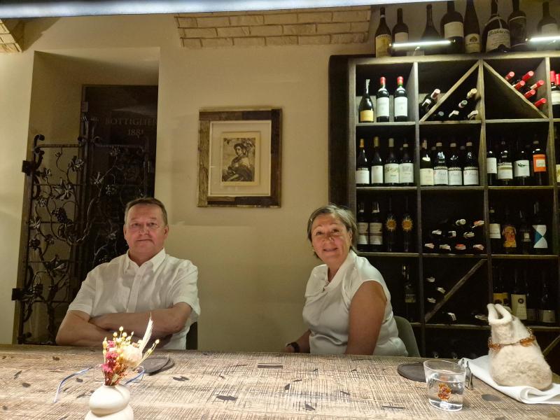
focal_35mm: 23
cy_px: 210
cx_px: 280
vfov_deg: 58.9
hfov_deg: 73.9
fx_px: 372
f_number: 1.8
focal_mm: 5.4
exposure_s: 1/100
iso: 2000
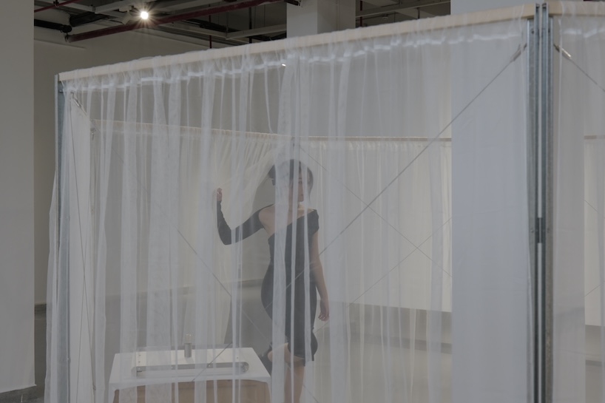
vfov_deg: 27.0
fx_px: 840
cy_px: 202
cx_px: 302
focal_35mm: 50
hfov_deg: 39.6
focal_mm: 50
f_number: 8
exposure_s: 1/100
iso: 1250
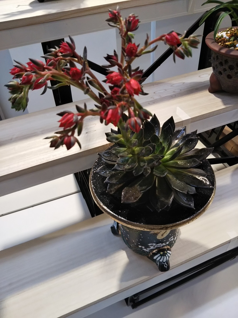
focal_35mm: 30
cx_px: 119
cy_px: 159
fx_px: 275
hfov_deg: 46.8
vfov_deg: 60.0
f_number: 2.2
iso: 50
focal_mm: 4
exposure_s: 1/60
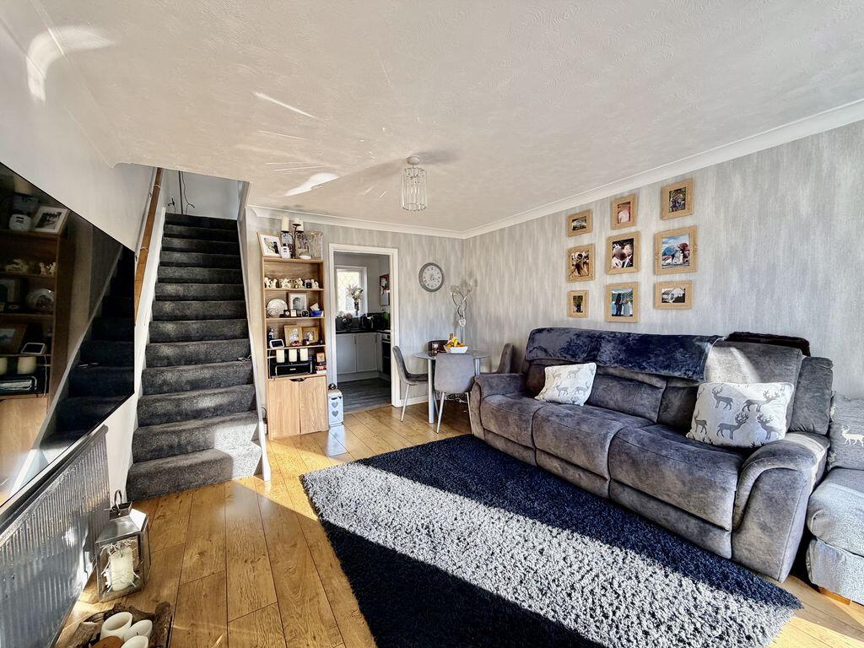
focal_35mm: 14
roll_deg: +0.6
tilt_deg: -2.5
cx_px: 432
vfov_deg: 85.7
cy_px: 324
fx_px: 349
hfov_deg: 102.1
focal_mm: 2.22
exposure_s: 1/121
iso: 80
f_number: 2.2
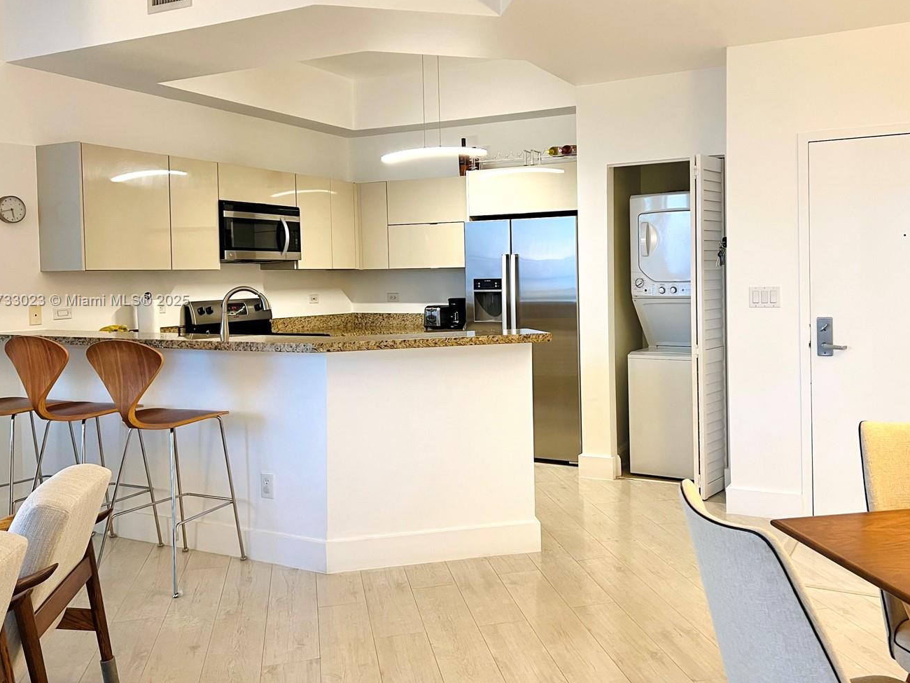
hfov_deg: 56.6
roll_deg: +0.4
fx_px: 841
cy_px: 301
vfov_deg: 44.1
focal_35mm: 32
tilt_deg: -3.4
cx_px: 525
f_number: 1.5
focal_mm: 5.7
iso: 100
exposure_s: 1/60
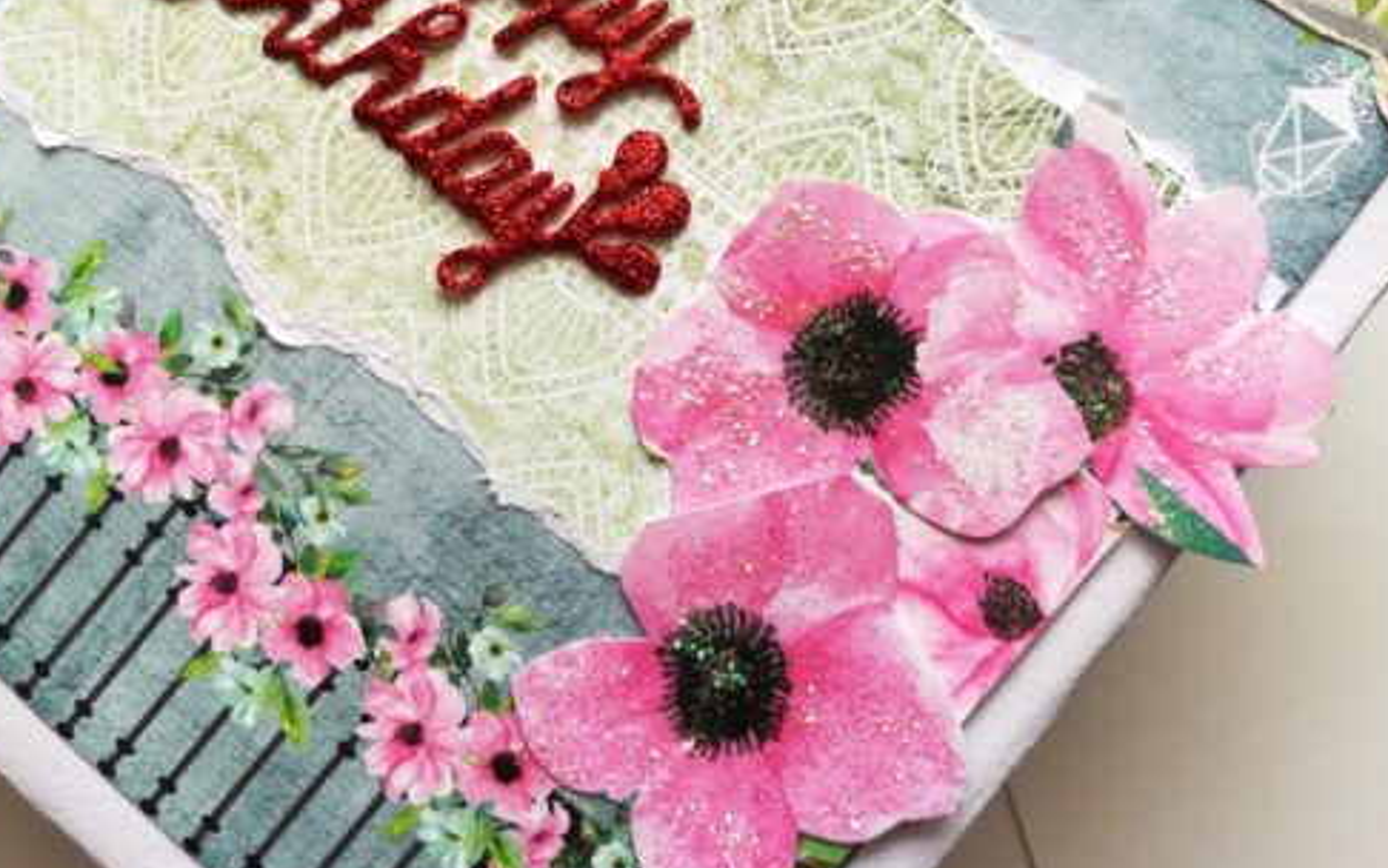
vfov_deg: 36.6
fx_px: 1286
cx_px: 634
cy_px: 243
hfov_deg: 56.6
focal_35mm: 34
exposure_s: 1/100
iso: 64
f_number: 2.2
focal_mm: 3.83
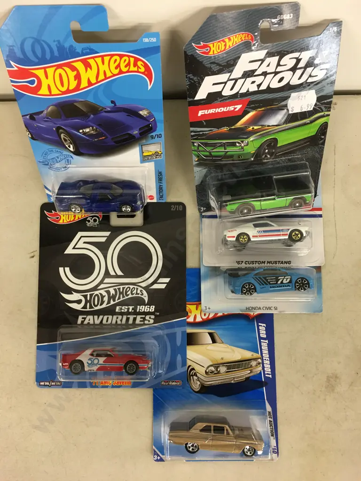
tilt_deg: -86.0
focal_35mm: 29
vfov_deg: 61.7
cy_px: 240
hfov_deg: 48.2
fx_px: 403
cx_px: 180
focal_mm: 4.15
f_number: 2.2
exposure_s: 1/17
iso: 64
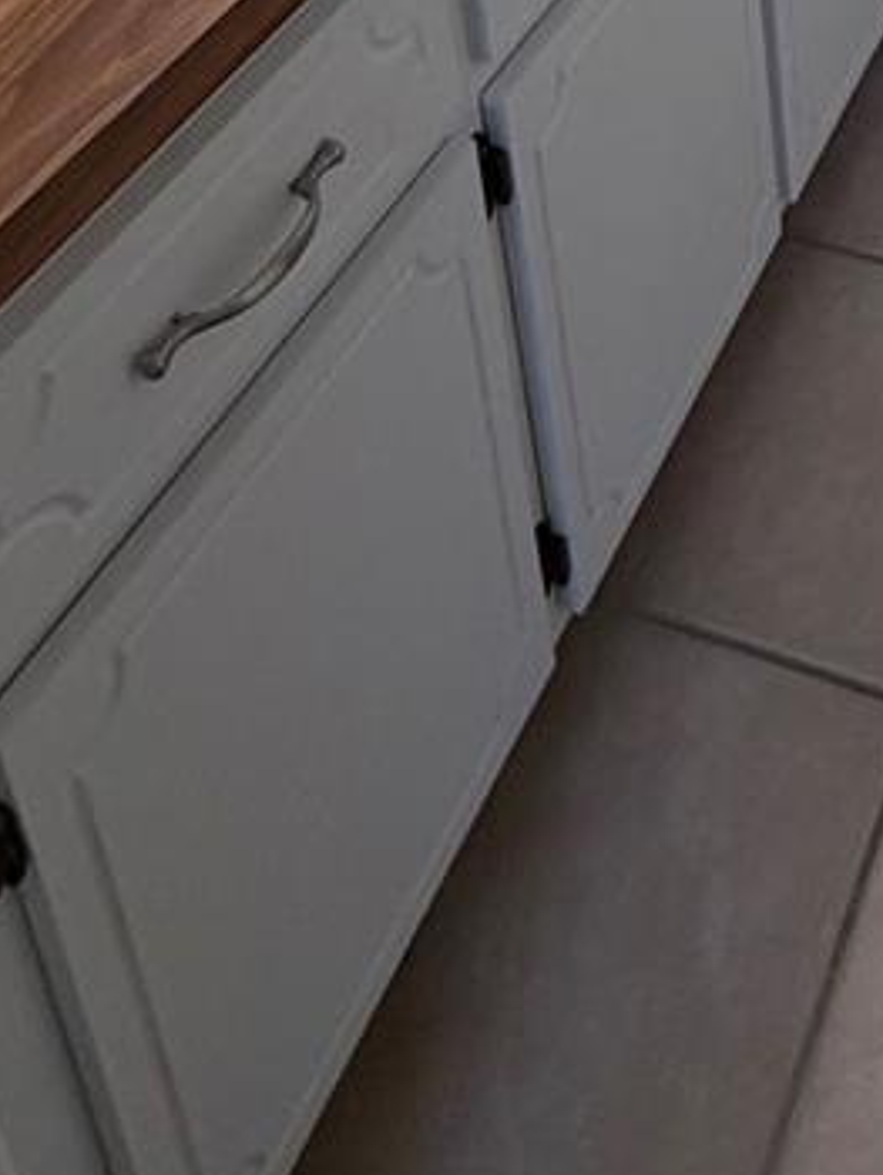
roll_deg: +1.5
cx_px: 1068
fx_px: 1631
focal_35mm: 48
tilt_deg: -17.2
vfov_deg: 26.0
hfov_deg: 26.8
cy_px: -682
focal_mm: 2.22
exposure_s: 1/120
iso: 200
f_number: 2.2
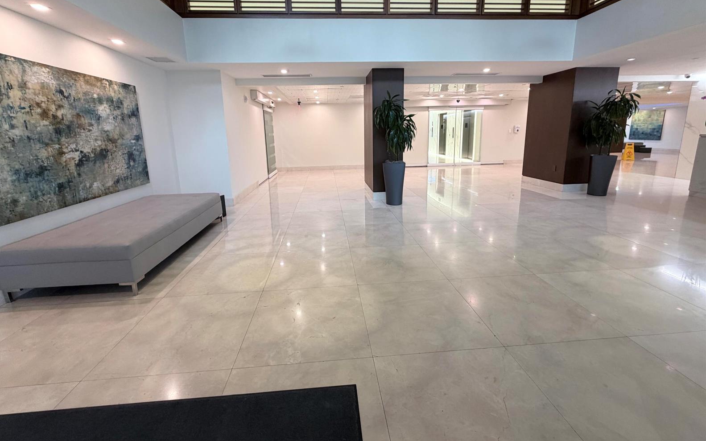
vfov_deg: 74.3
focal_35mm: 15
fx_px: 289
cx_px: 350
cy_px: 185
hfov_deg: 101.5
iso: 200
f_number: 2.2
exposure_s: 1/60
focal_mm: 2.22
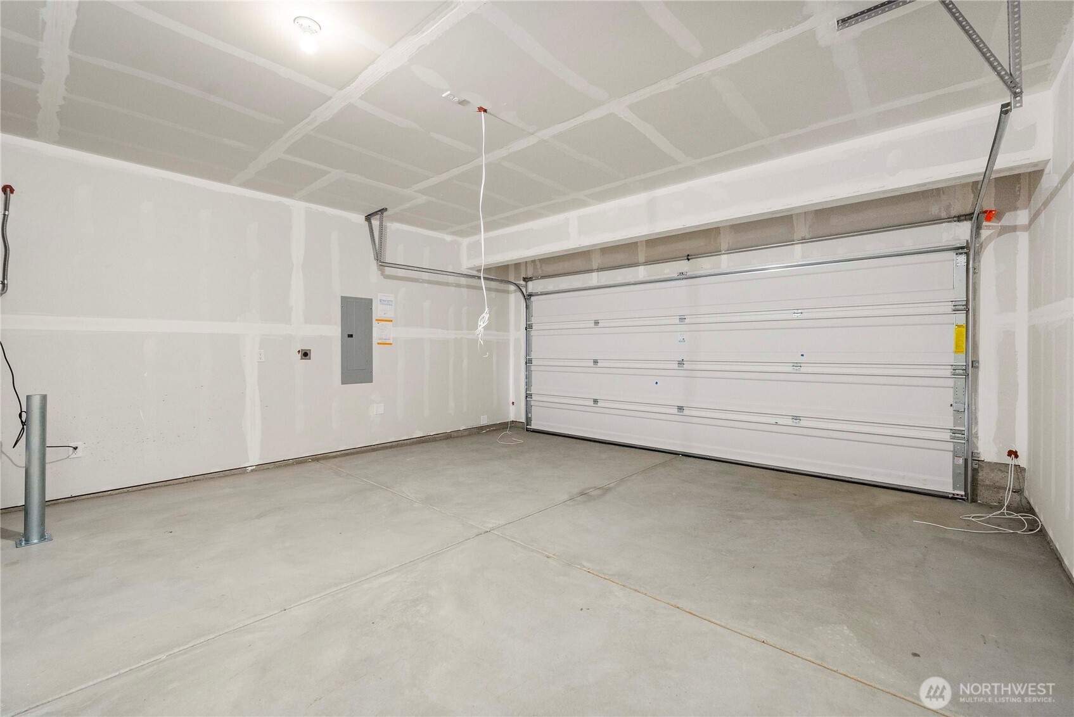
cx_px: 537
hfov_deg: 104.2
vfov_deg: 81.3
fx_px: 418
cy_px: 358
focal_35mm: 14
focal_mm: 14
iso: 1000
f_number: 7.1
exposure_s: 1/60
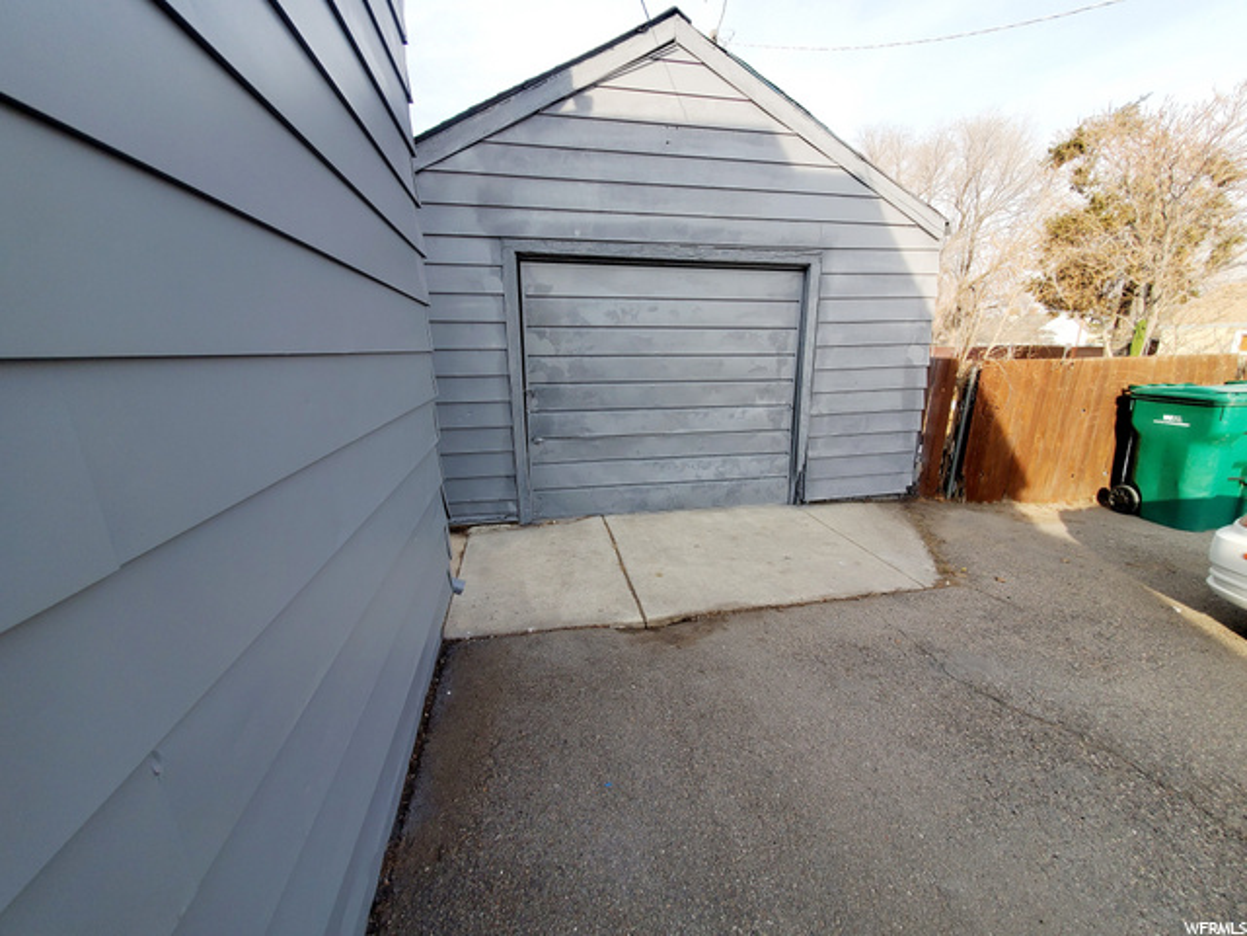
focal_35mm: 13
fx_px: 468
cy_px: 468
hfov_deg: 106.2
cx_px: 624
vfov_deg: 89.9
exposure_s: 1/465
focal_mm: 1.8
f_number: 2.2
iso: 50
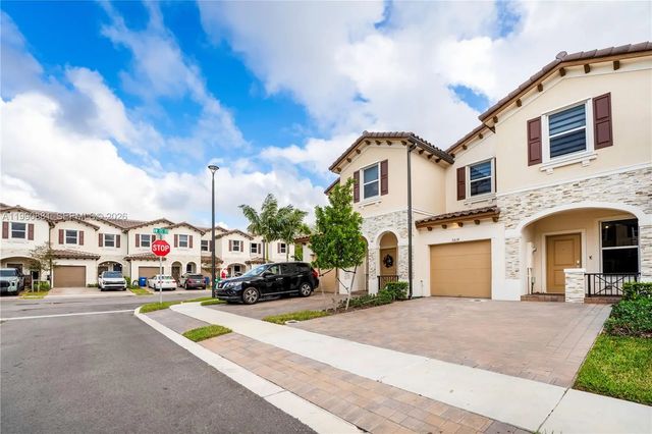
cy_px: 217
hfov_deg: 104.3
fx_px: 253
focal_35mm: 14
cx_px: 326
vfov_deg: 81.1
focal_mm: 14
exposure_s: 1/500
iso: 100
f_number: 8
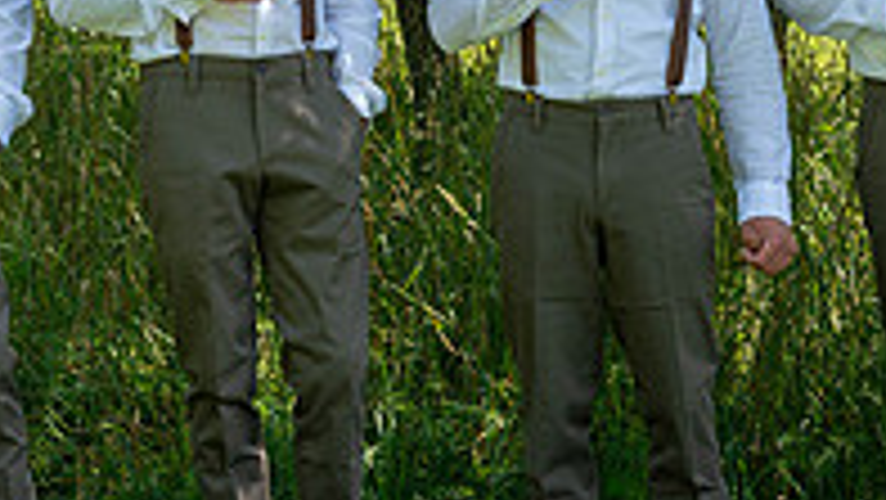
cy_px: 158
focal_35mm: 97
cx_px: 391
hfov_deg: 22.0
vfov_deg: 12.5
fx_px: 2280
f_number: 4
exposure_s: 1/250
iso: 220
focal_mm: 28
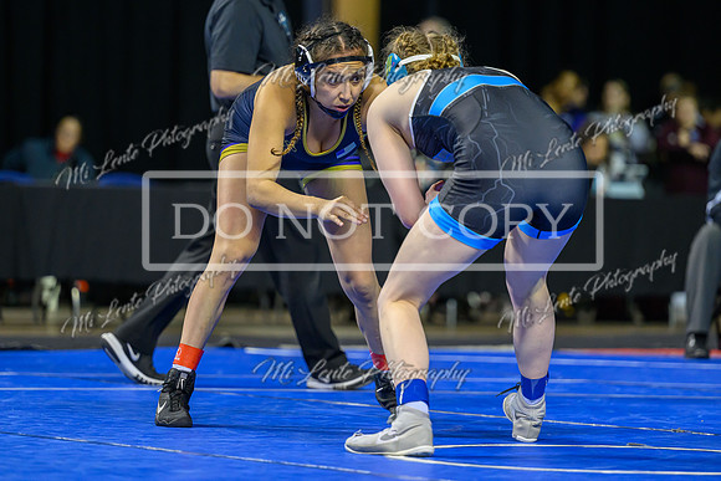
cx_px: 338
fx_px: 4125
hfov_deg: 10.0
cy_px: 181
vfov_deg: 6.7
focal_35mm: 206
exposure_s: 1/800
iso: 3200
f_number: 2.8
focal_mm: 165
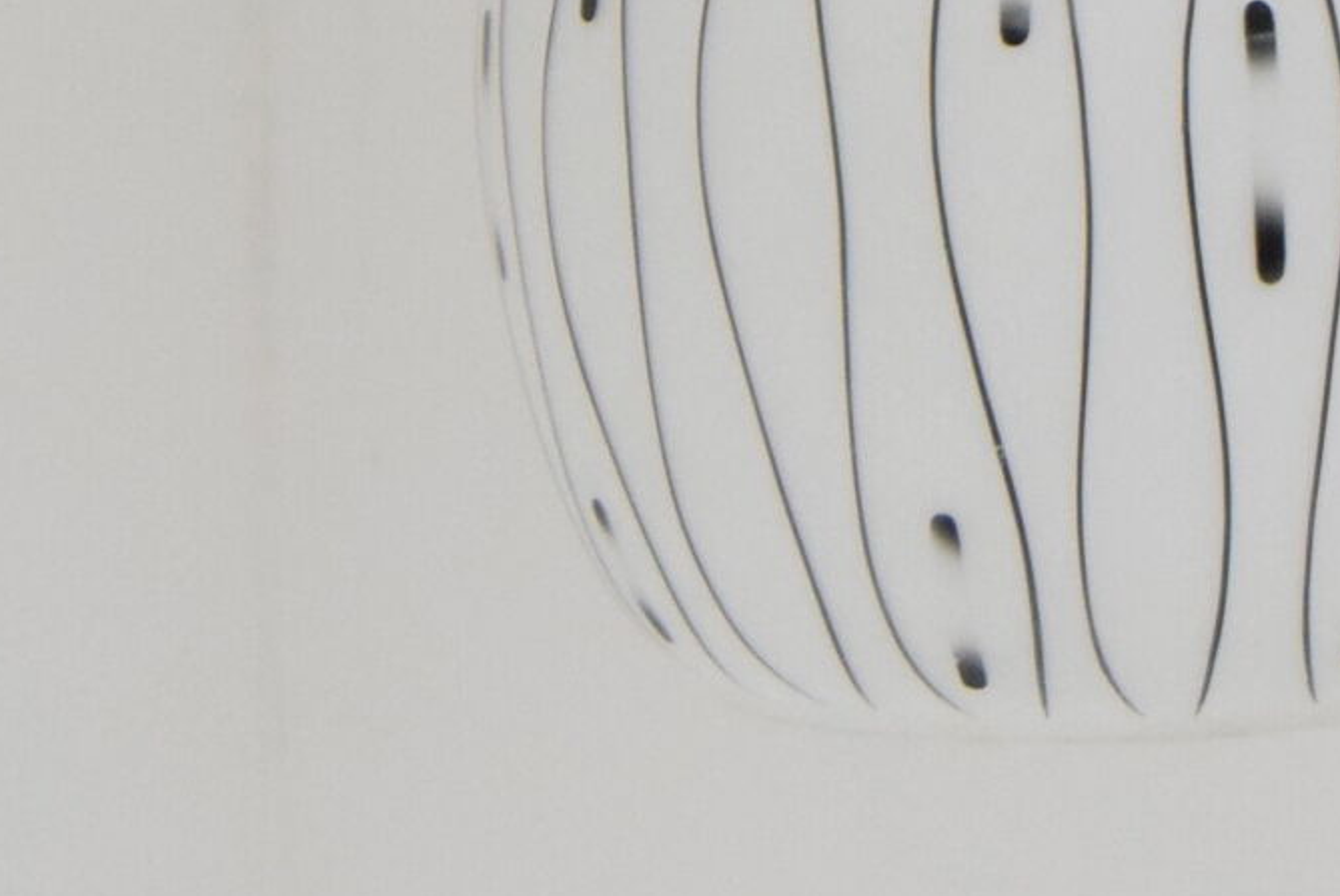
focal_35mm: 255
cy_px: -792
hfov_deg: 8.0
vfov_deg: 5.3
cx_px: 1174
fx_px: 9497
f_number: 6.3
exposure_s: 1/160
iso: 1600
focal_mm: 38
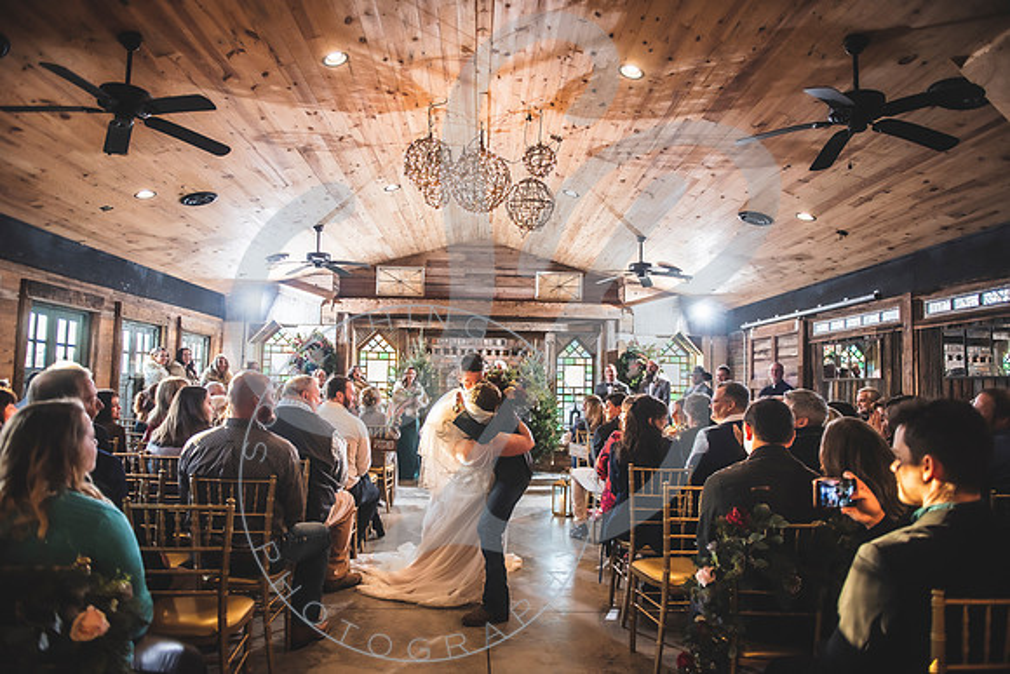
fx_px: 673
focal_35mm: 24
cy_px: 337
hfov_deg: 73.7
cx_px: 505
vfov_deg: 53.2
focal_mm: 24
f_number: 2.8
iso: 500
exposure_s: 1/160
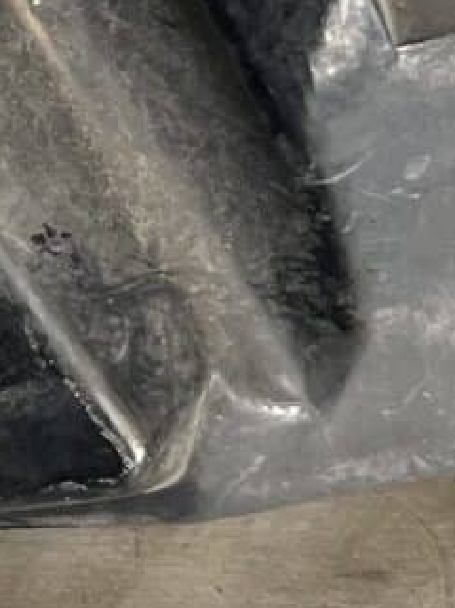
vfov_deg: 11.3
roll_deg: -0.4
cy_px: -356
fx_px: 2929
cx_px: -552
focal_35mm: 167
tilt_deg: -41.5
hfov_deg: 8.3
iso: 125
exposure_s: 1/64
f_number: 1.6
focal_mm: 5.1
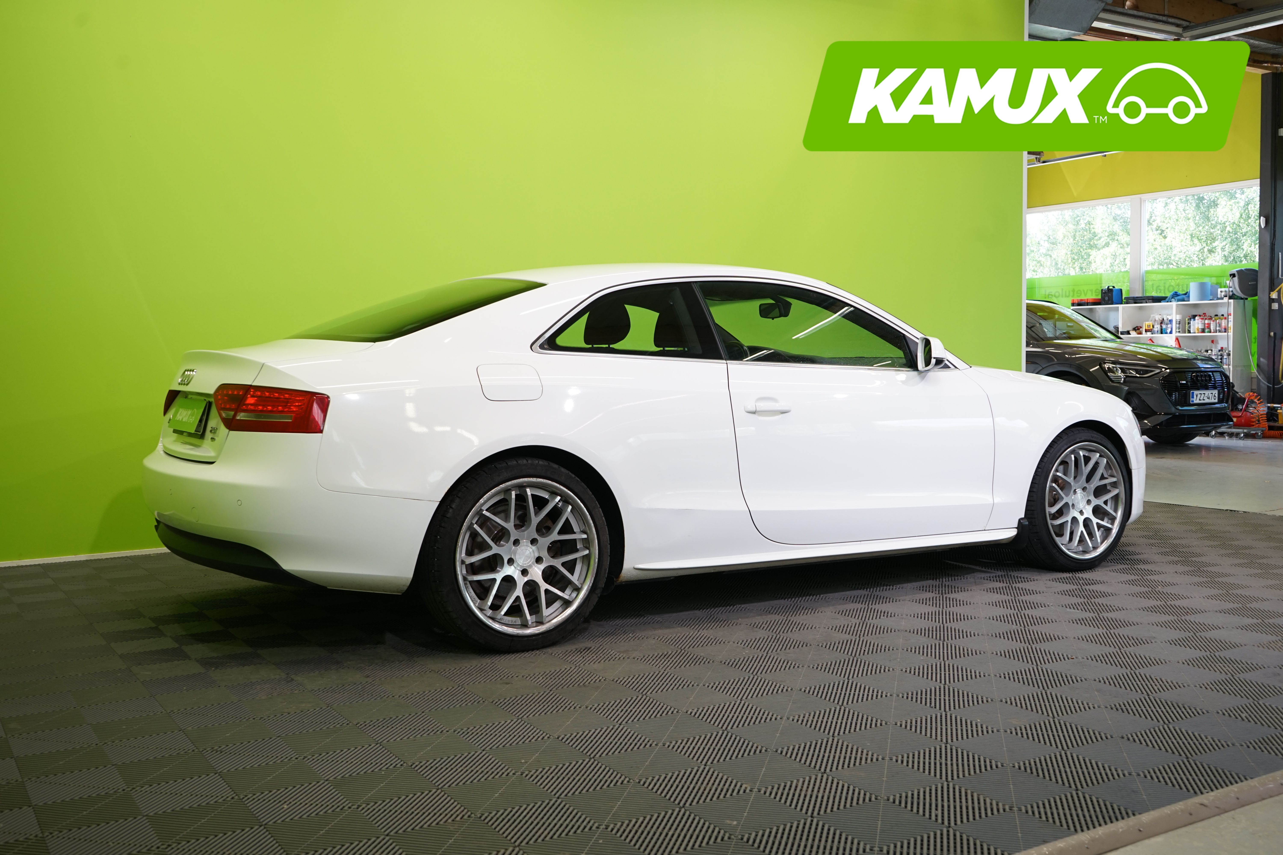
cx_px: 642
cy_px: 428
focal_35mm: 34
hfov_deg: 55.8
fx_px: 1212
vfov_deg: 38.9
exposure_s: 1/40
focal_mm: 34
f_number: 6.3
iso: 500
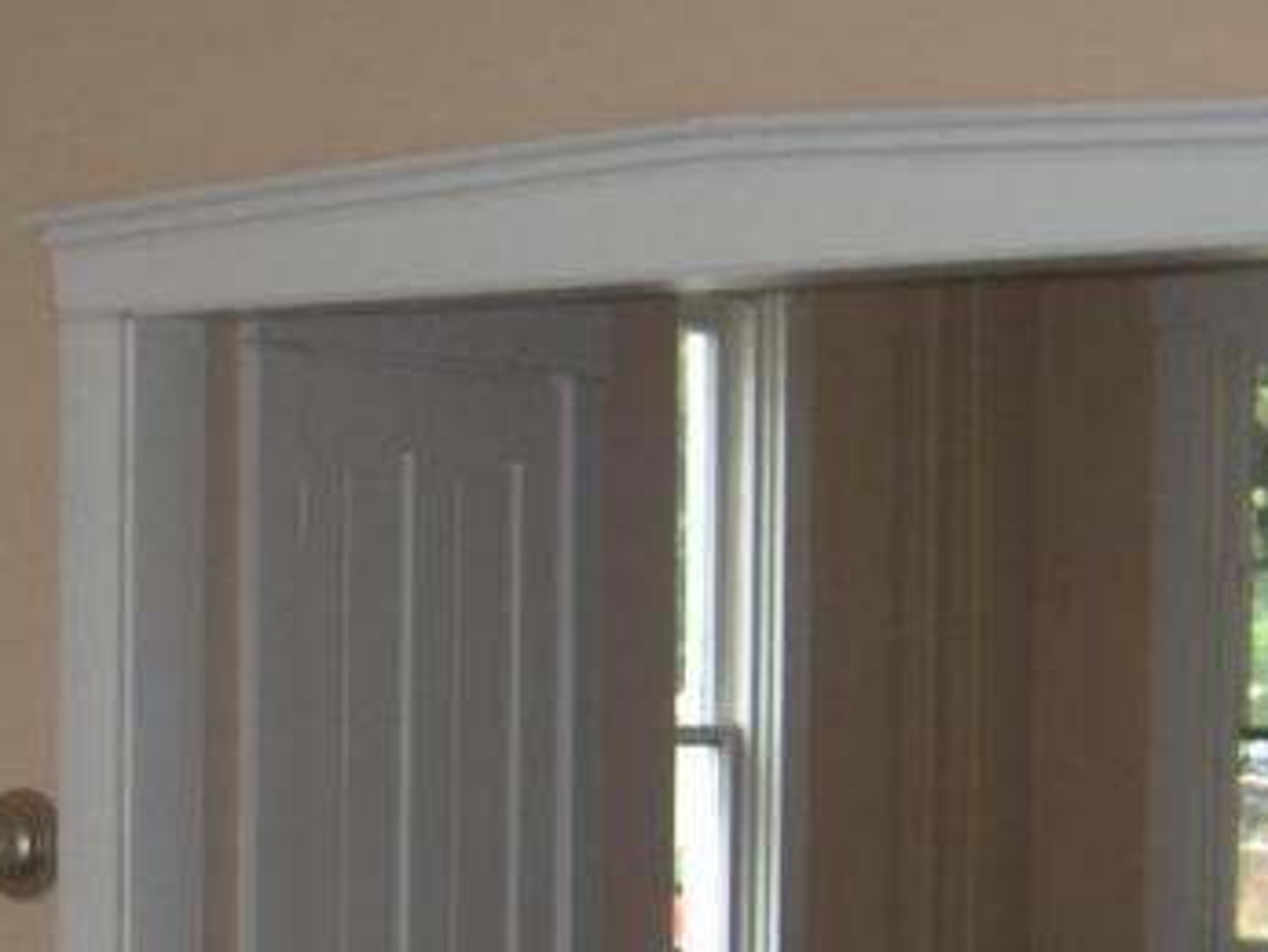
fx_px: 4215
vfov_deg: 12.7
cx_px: 139
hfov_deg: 16.9
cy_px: 1020
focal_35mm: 115
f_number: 2.8
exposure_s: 1/60
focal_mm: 8
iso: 100
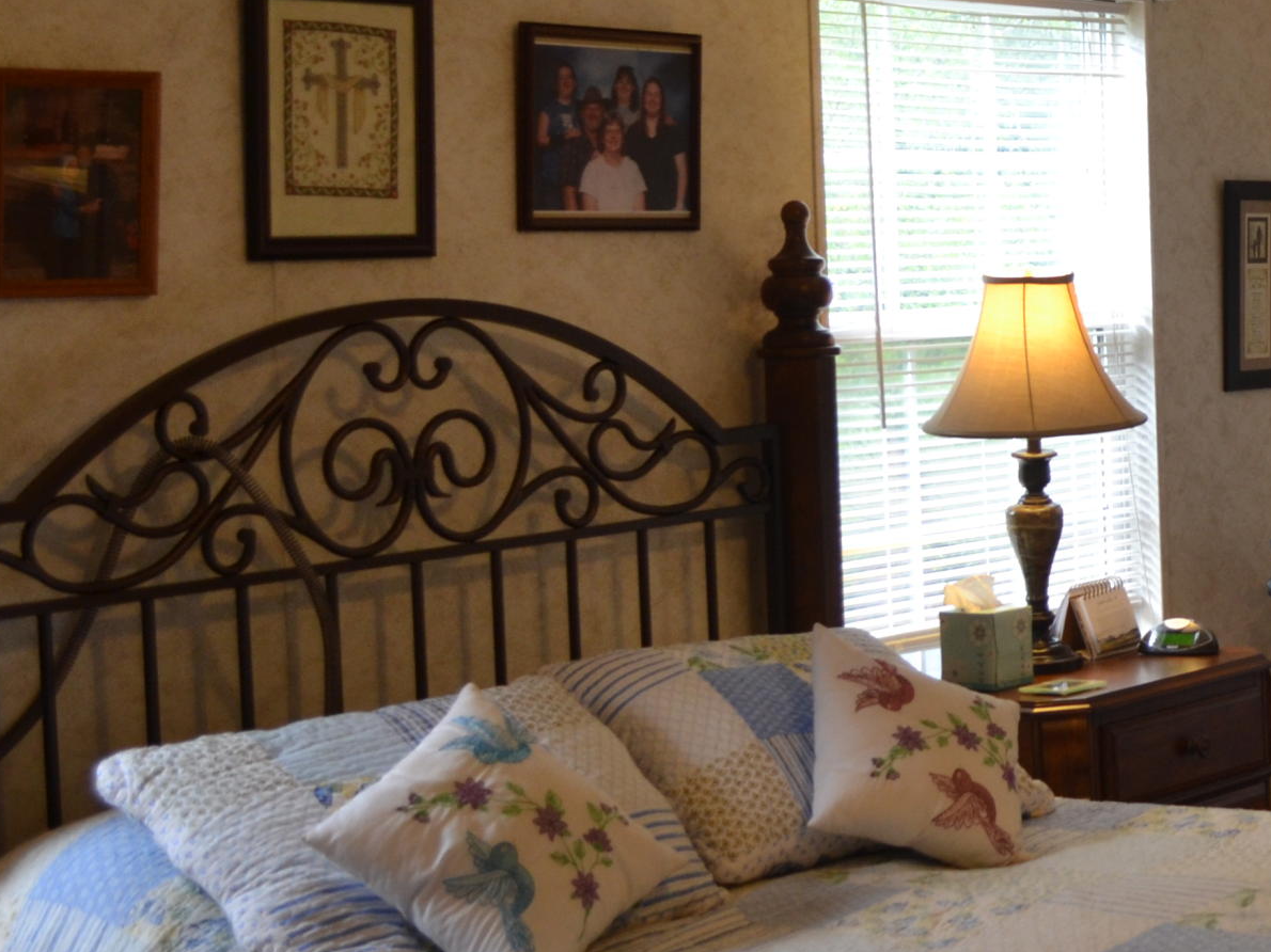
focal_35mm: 80
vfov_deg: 18.4
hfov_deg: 22.4
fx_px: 2937
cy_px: 339
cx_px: 1555
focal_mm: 22
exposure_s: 1/80
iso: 400
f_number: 4.5
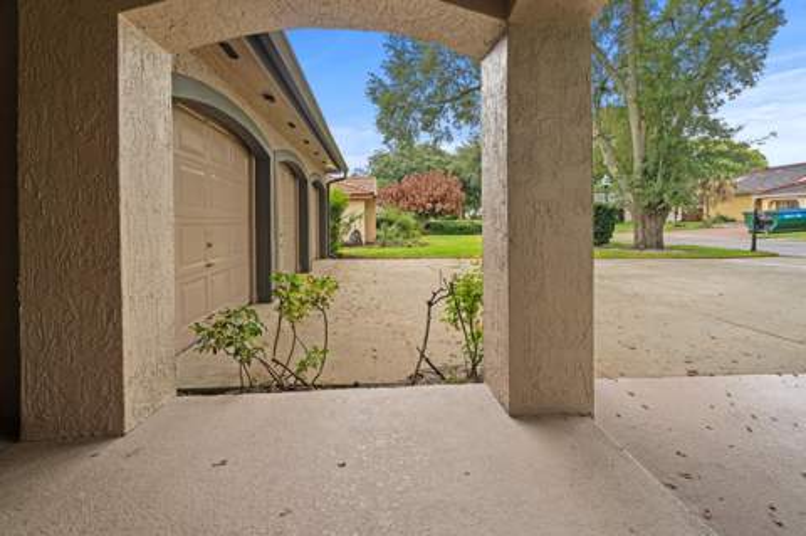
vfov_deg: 73.6
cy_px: 268
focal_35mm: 16
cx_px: 403
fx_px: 358
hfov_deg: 96.8
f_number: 9
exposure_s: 1/60
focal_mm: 16
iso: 800
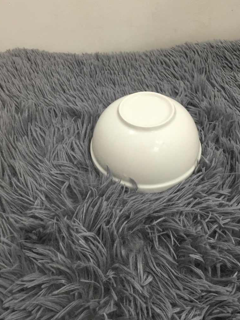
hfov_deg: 38.6
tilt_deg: -43.0
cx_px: 135
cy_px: 150
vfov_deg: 50.1
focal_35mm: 37
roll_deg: +2.3
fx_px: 342
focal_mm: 3.3
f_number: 2.4
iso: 100
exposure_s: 1/33
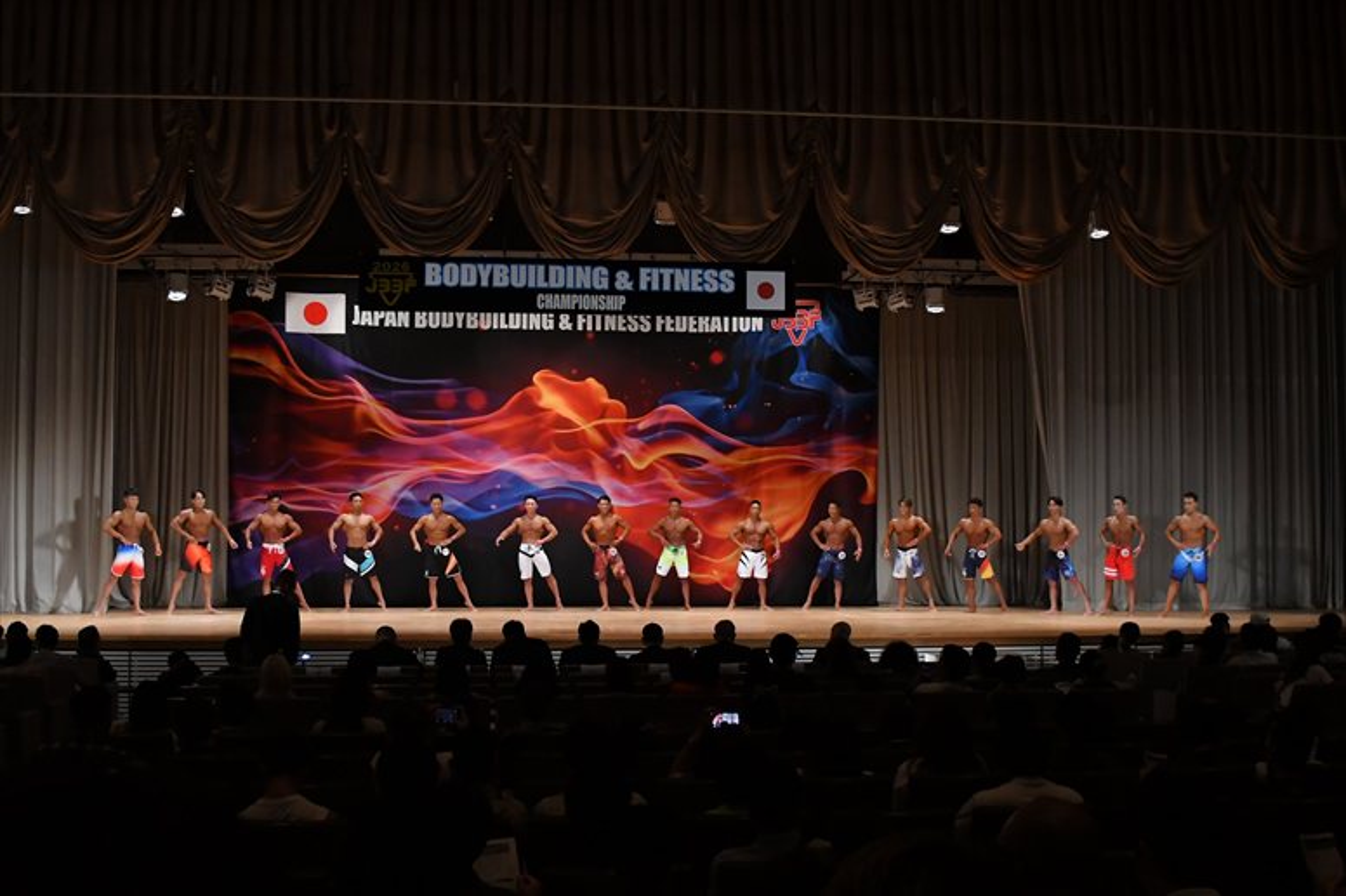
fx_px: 1570
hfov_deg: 46.4
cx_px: 673
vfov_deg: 31.9
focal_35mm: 42
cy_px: 448
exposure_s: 1/400
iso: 3200
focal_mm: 28
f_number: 5.6
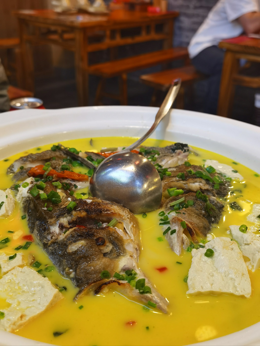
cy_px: 173
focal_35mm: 37
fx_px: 371
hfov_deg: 38.7
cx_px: 130
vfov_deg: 50.1
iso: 160
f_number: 1.9
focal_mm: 6.71
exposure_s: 1/100
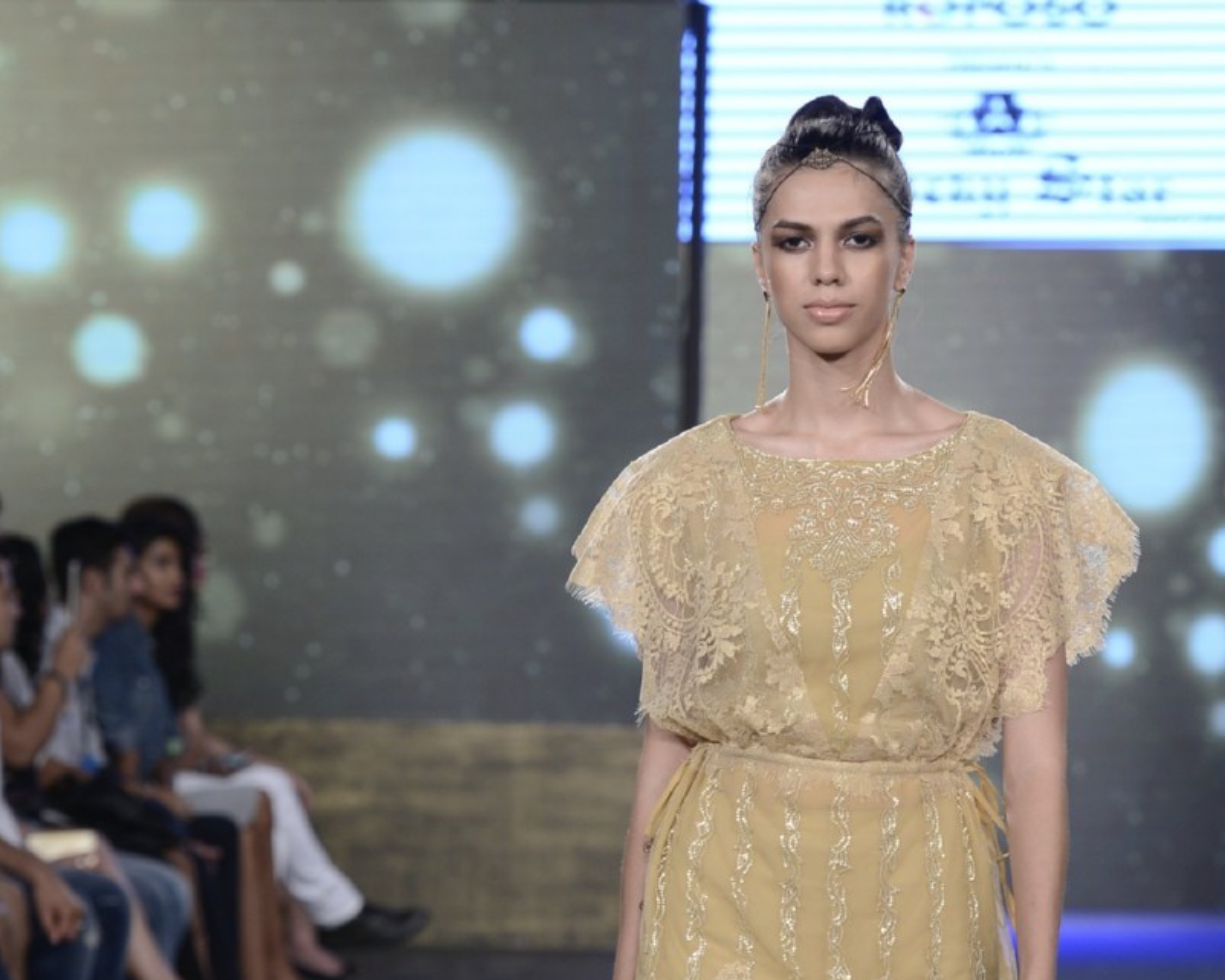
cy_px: 916
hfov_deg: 10.1
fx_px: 6926
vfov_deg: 8.1
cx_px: 778
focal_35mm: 191
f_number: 4.5
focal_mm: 102
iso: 800
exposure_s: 1/250
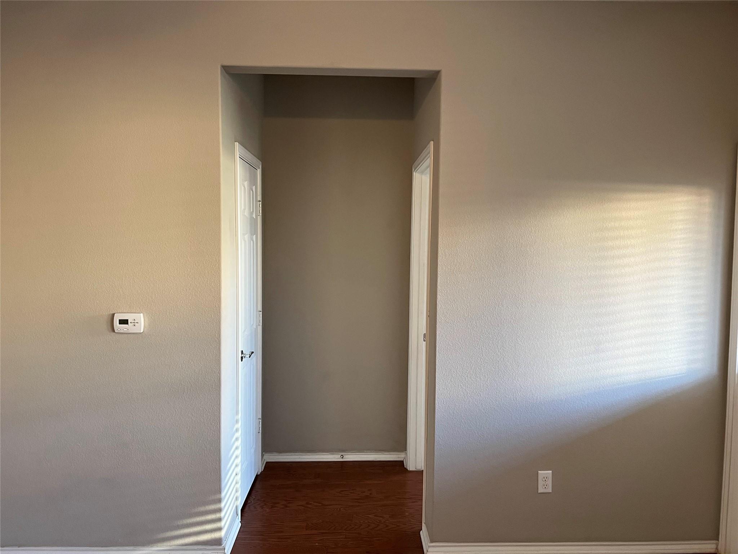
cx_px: 369
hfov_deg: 67.3
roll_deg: +0.7
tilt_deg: -3.4
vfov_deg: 53.1
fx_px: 554
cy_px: 277
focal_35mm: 26
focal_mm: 5.7
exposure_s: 1/60
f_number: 1.5
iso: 200
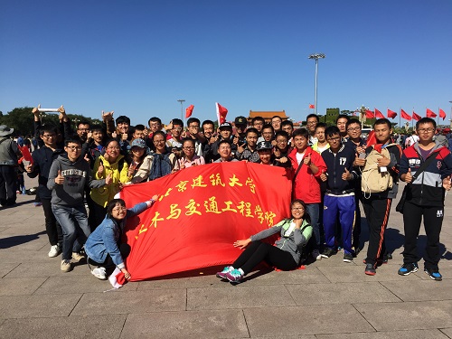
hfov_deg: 61.7
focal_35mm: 29
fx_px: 379
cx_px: 226
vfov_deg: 48.2
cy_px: 170
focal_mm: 4.15
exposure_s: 1/2326
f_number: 2.2
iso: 32
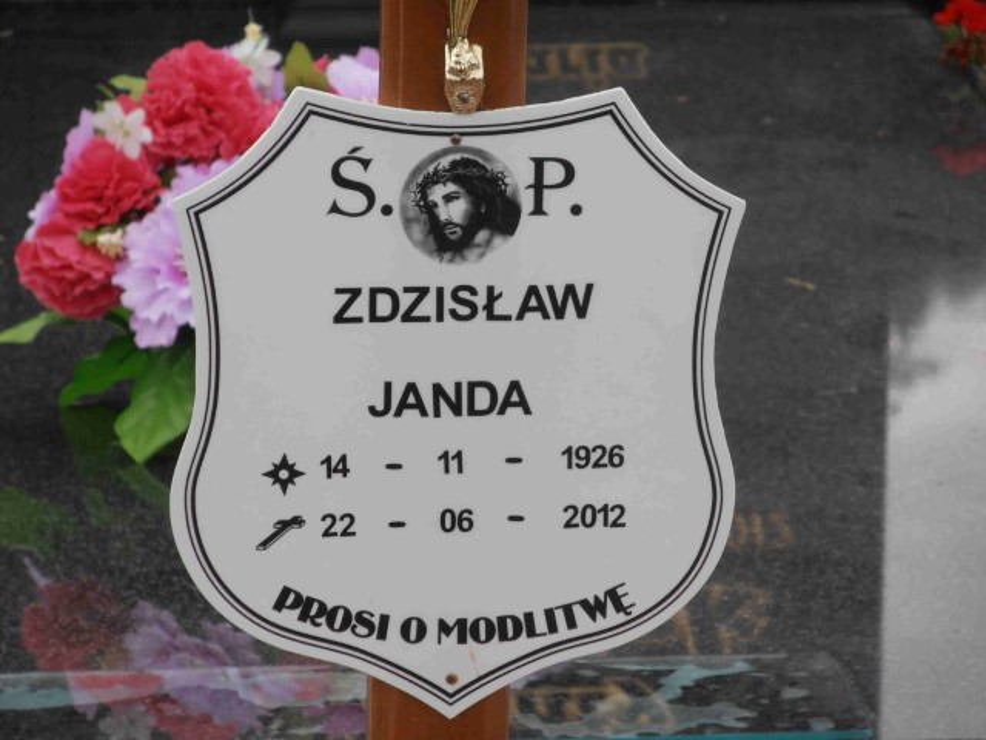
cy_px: 370
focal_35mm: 240
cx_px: 493
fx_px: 6836
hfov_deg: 8.2
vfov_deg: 6.2
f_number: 5.7
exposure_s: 1/200
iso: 80
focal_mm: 42.54
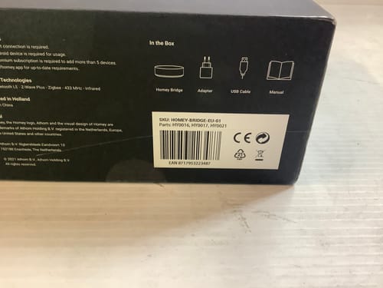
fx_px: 343
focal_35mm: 31
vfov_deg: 45.4
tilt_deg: -29.4
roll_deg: +0.5
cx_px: 192
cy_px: 144
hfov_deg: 58.4
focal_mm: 3.3
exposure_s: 1/50
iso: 250
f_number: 2.4
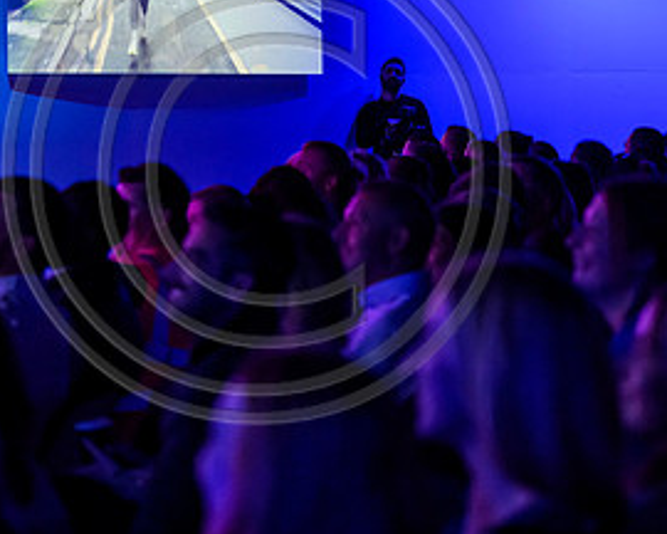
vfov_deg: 10.9
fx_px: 2783
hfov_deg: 13.7
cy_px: 167
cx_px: 257
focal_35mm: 141
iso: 6400
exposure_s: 1/1000
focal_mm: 70
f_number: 2.8
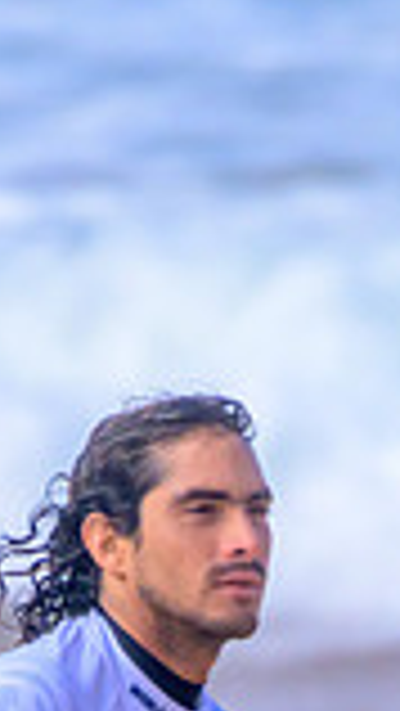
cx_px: 512
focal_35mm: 3648
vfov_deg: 0.6
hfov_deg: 0.3
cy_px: 844
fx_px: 68713
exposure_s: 1/2500
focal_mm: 950
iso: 2000
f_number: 11
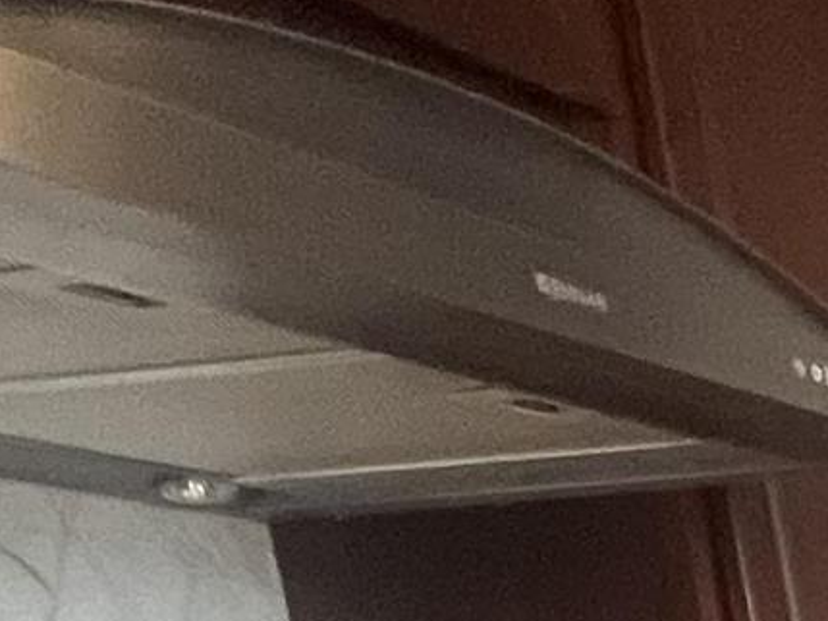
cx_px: 1882
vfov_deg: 12.6
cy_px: 1468
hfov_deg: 14.9
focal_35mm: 93
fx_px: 2225
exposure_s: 1/60
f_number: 1.8
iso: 400
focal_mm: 1.57
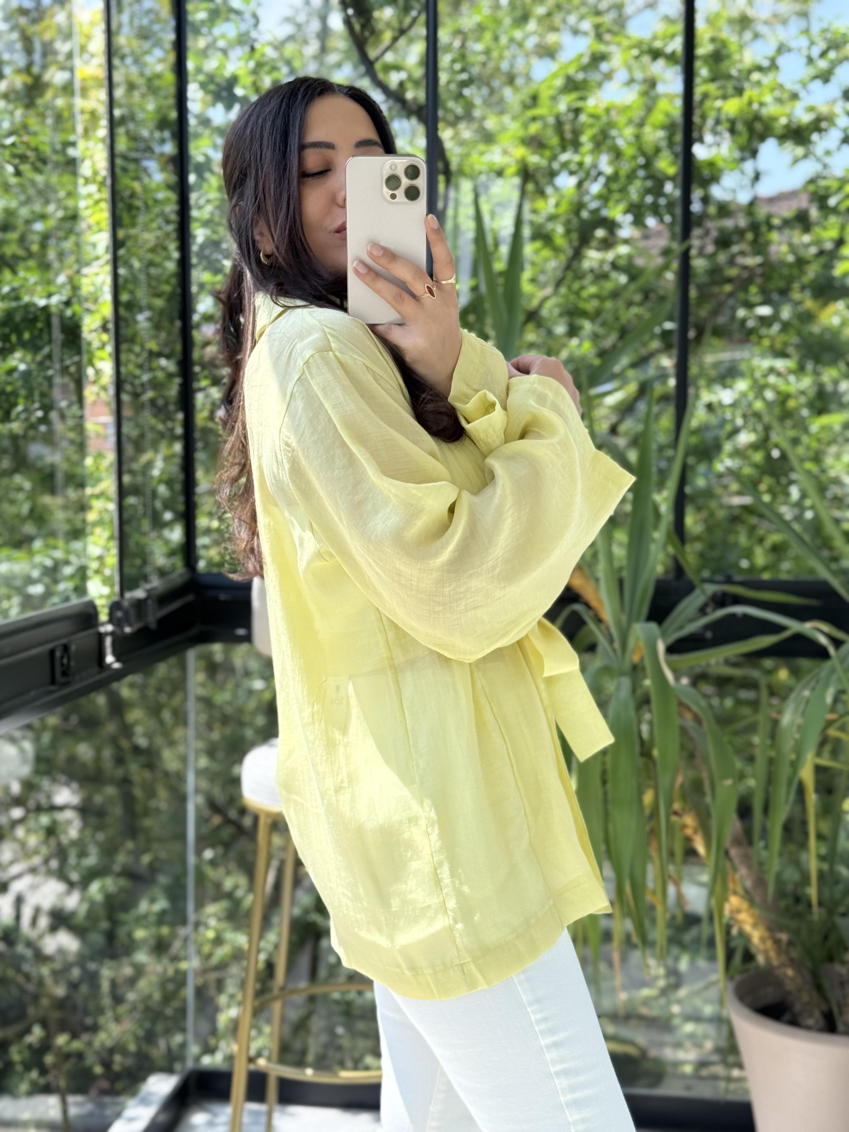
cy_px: 566
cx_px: 424
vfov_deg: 39.7
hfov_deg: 30.3
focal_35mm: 48
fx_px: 1570
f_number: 1.78
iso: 100
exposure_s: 1/769
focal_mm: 6.76
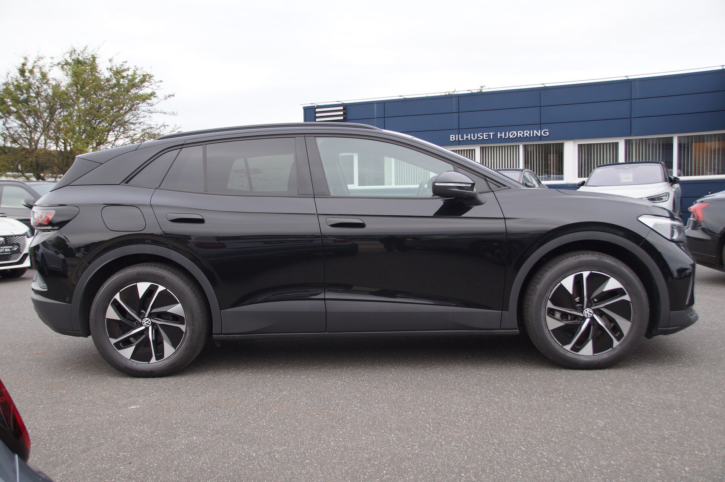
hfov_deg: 53.2
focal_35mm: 36
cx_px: 362
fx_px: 725
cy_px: 241
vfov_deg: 36.8
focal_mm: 24
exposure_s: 1/100
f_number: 5
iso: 100
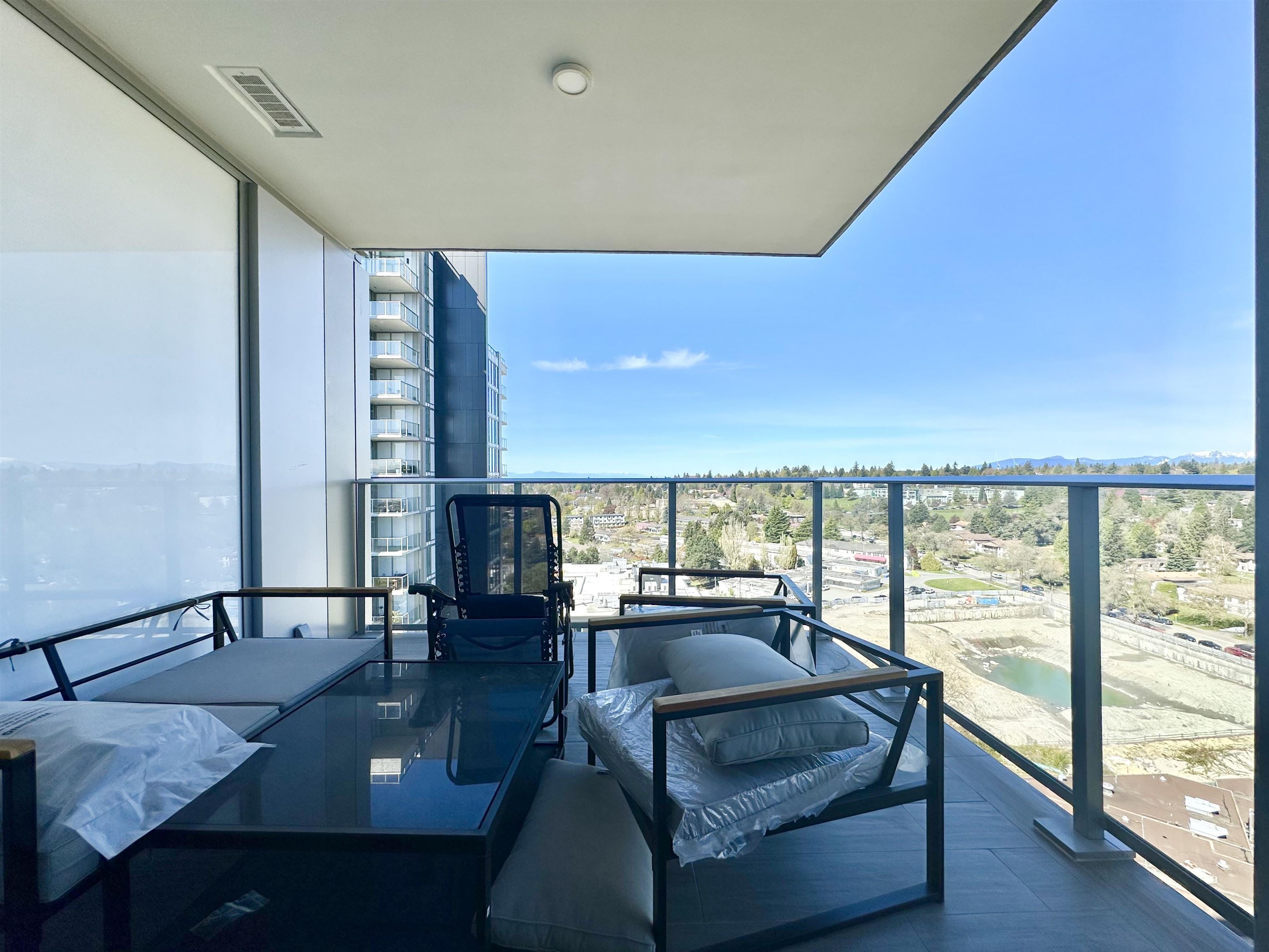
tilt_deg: +0.3
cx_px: 634
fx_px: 513
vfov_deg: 85.7
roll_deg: +0.2
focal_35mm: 14
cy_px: 476
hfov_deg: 102.1
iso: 50
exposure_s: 1/1855
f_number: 2.2
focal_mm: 2.22
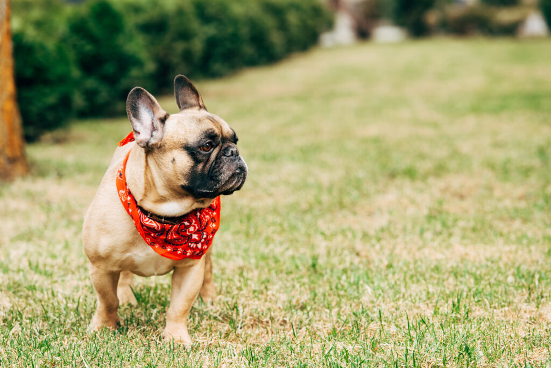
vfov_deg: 9.8
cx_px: 276
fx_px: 2144
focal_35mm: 140
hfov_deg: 14.6
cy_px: 184
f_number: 5.6
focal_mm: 140
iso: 125
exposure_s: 1/200
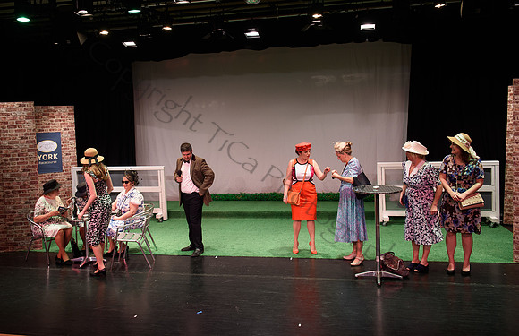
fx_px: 503
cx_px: 236
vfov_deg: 36.8
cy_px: 147
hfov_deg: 54.5
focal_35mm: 35
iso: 800
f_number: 4.5
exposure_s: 1/80
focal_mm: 32
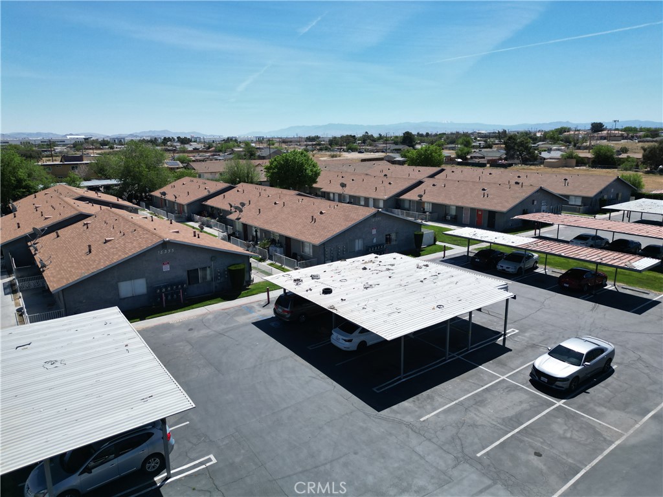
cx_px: 332
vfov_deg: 56.8
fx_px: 460
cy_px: 248
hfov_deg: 71.6
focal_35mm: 24
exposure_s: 1/4000
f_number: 1.7
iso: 130
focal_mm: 6.72
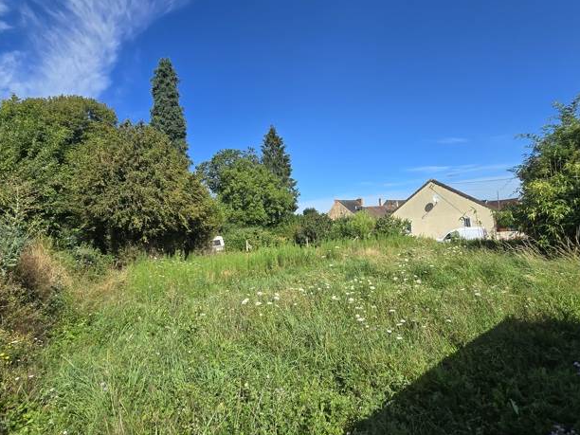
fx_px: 285
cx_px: 316
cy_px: 221
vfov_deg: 74.7
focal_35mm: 17
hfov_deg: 90.8
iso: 50
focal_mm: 2.2
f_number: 2.2
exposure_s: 1/1930
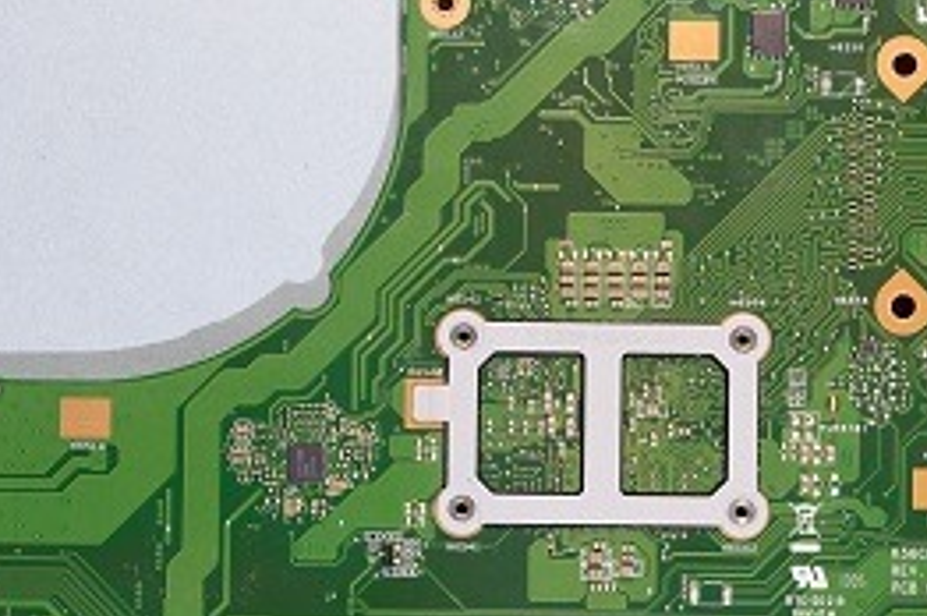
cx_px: 506
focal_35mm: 86
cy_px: 450
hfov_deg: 23.7
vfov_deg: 15.8
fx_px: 2212
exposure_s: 1/6
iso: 100
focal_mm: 20
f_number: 8
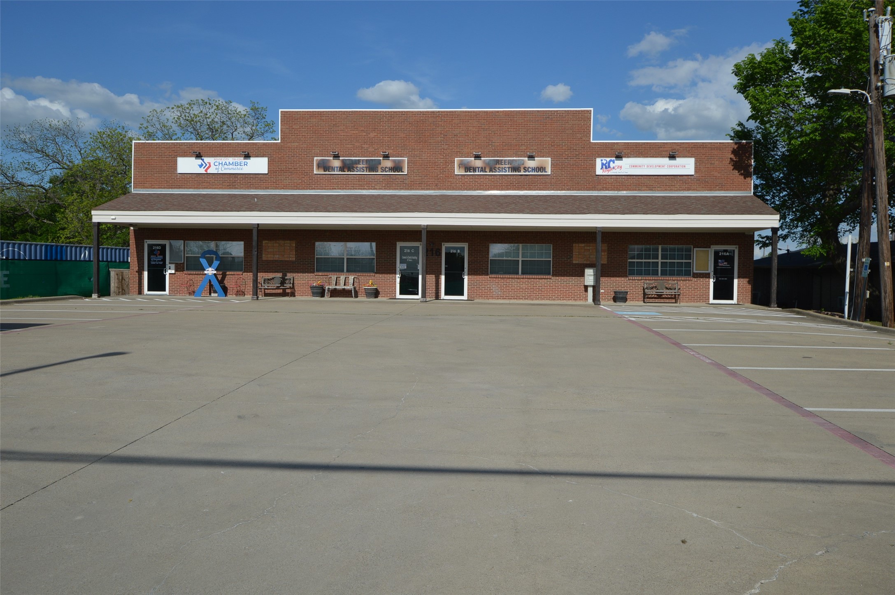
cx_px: 448
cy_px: 298
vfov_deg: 43.5
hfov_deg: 62.0
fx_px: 745
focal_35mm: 30
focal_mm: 20
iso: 100
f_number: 9
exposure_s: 1/400
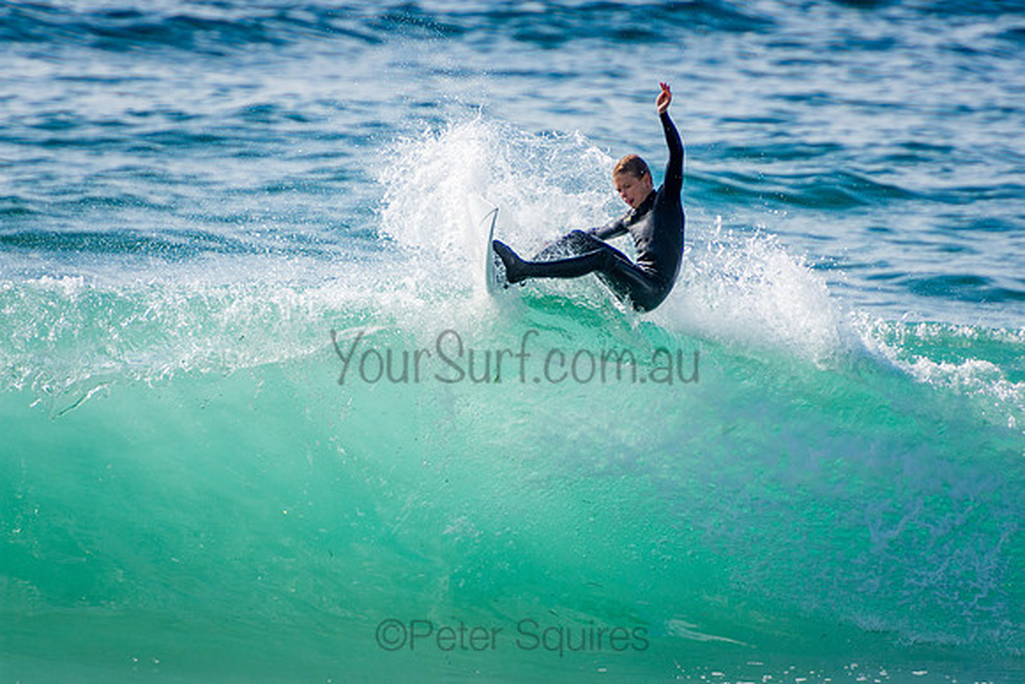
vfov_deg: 2.3
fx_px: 17087
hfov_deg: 3.4
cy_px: 342
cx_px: 512
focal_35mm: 600
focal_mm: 400
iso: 280
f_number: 5.6
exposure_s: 1/2000
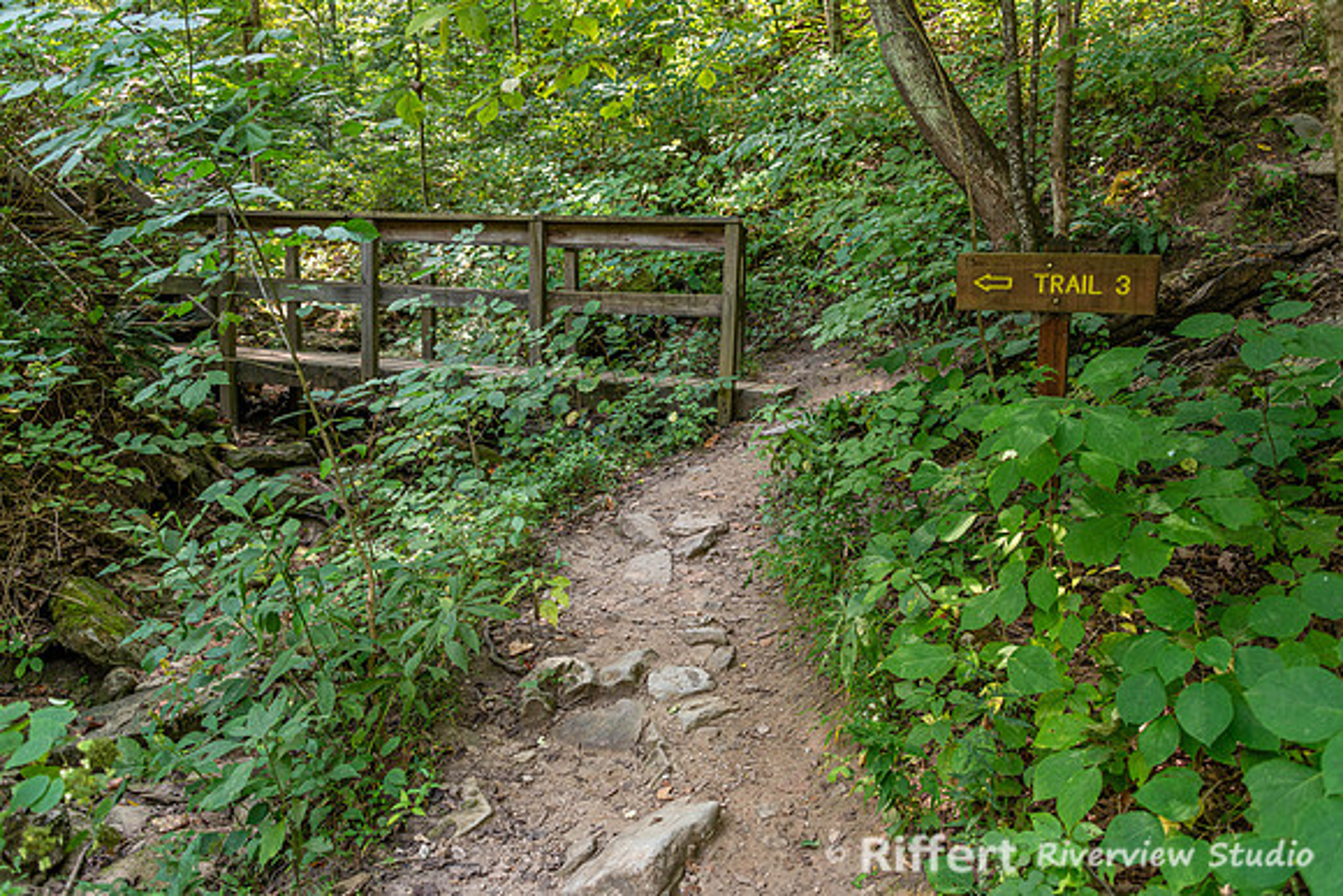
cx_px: 672
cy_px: 448
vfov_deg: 41.1
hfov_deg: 58.7
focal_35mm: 32
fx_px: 1194
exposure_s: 1/125
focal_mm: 32
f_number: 5
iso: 500
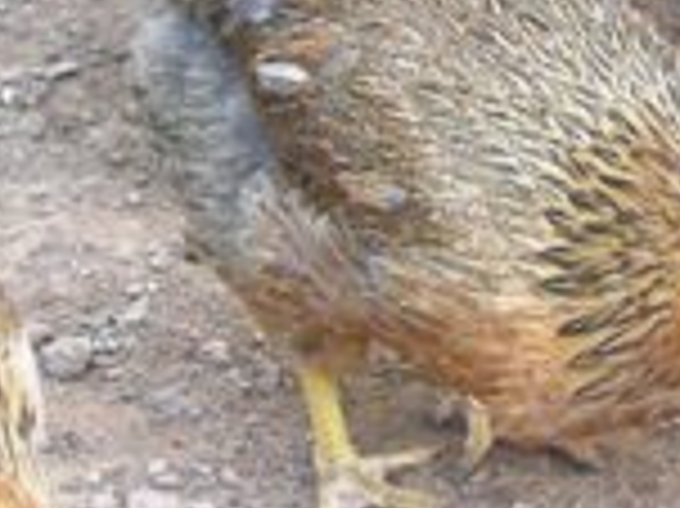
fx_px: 7420
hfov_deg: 5.2
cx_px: 977
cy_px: -459
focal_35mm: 378
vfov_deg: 3.9
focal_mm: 18.6
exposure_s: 1/59.3
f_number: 4.3
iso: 180
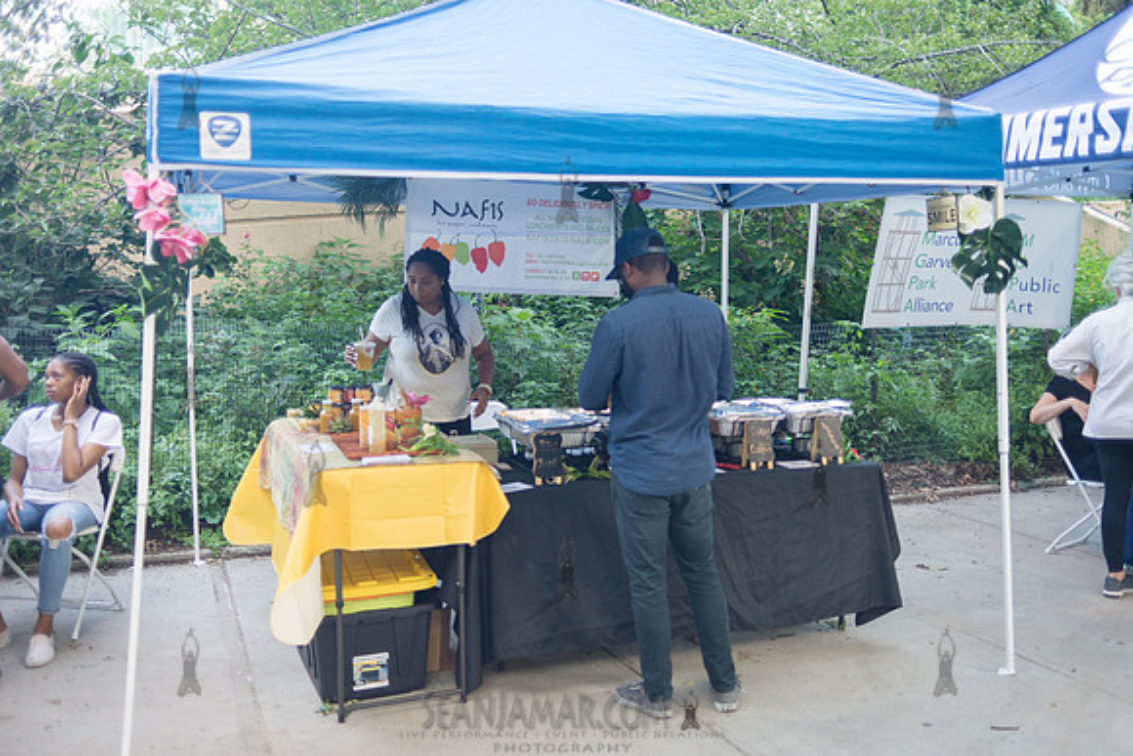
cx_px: 566
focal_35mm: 35
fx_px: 1102
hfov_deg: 54.4
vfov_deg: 37.9
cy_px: 378
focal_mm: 35
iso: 1250
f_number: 2
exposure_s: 1/500
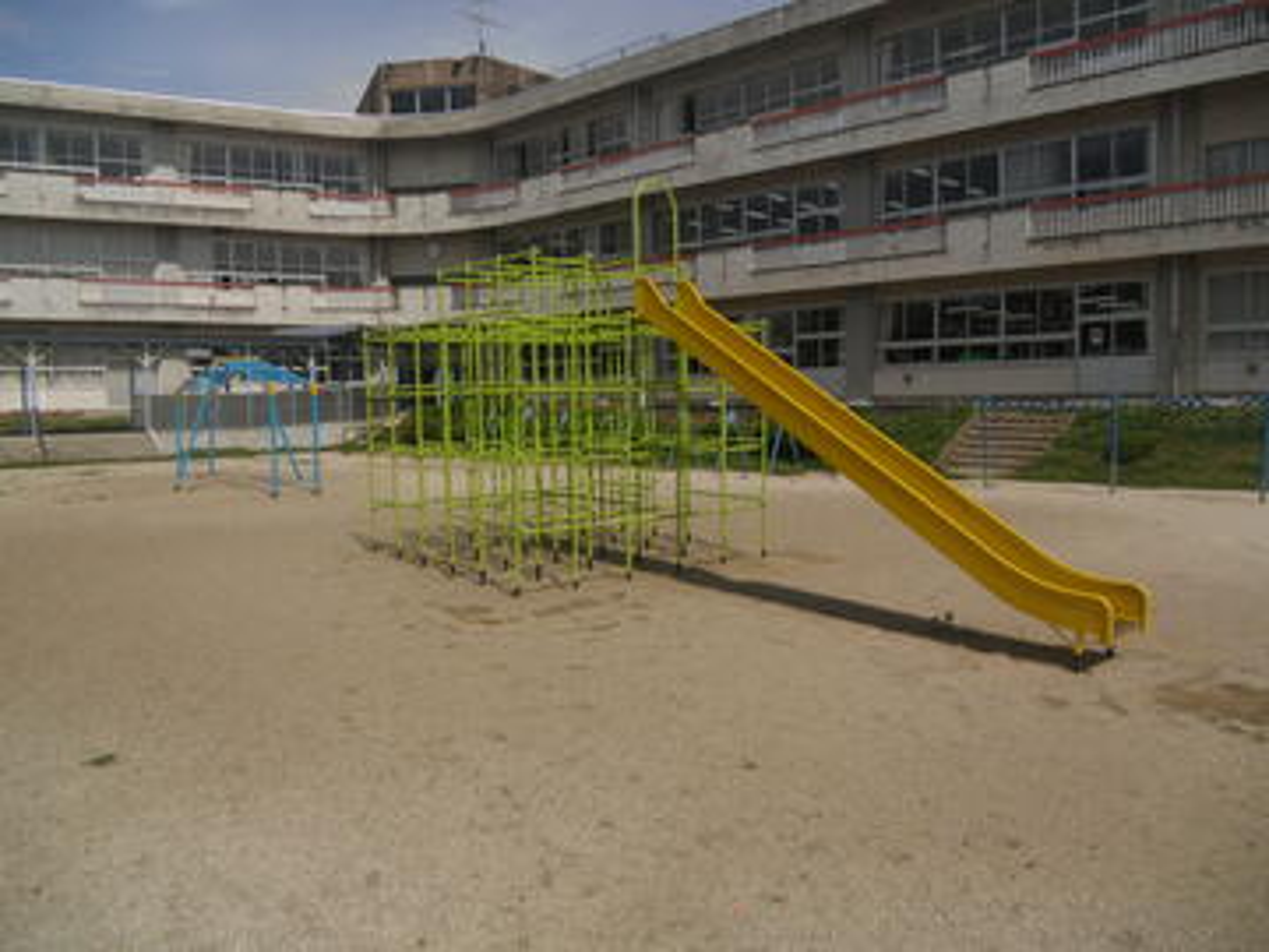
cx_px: 634
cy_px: 476
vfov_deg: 51.4
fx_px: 990
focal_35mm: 27
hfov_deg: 65.3
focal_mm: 4.9
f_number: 8
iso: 64
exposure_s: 1/250
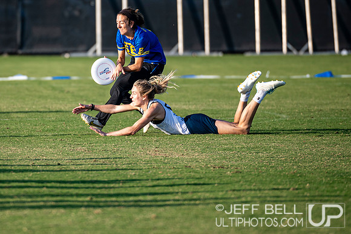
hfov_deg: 3.5
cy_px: 88
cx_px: 102
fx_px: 5705
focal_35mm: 585
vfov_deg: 2.4
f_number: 3.2
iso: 250
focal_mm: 300
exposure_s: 1/1600
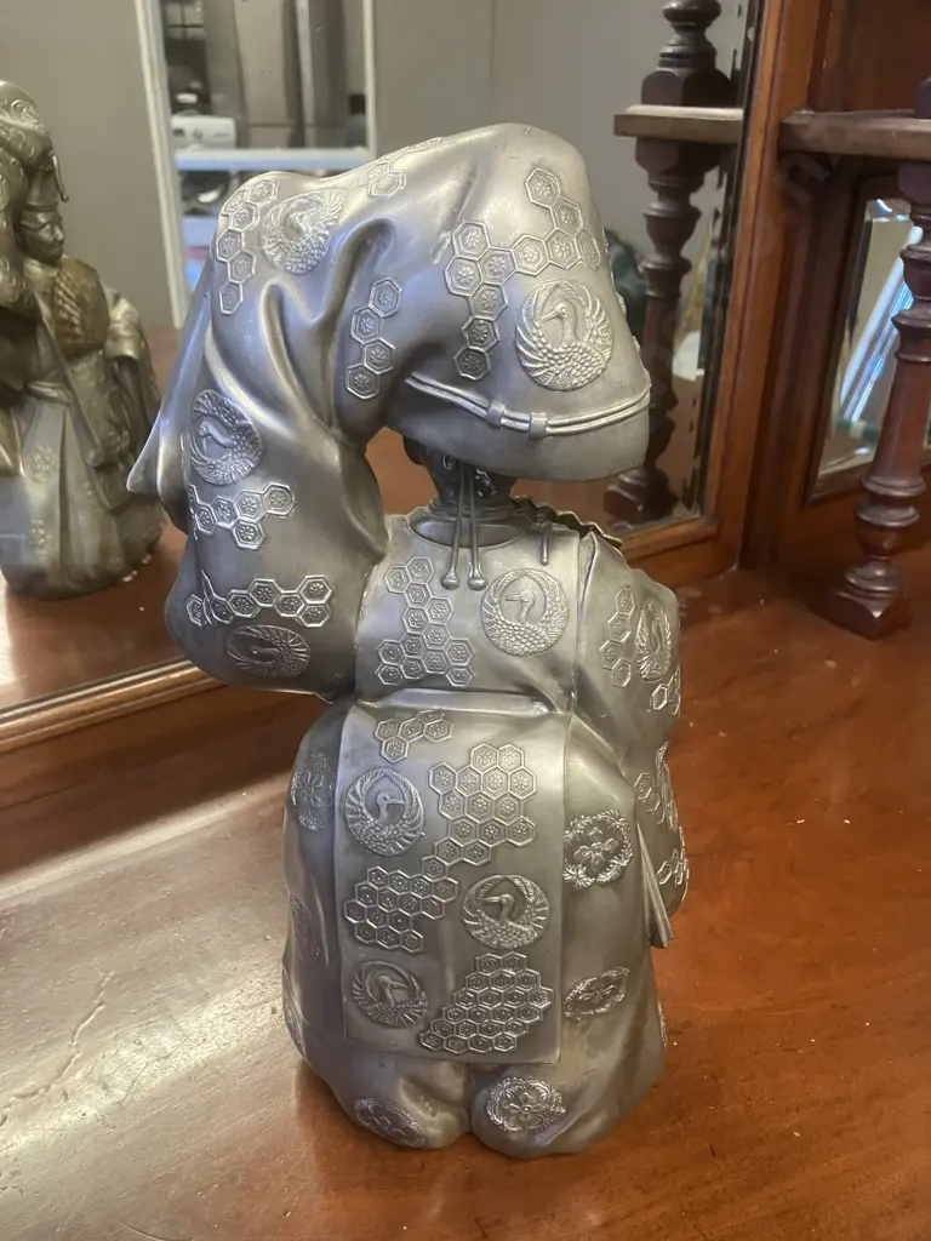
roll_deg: -0.2
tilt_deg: -25.6
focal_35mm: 28
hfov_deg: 49.7
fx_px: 1004
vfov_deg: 63.4
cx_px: 466
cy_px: 620
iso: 200
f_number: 1.8
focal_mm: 3.99
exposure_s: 1/50
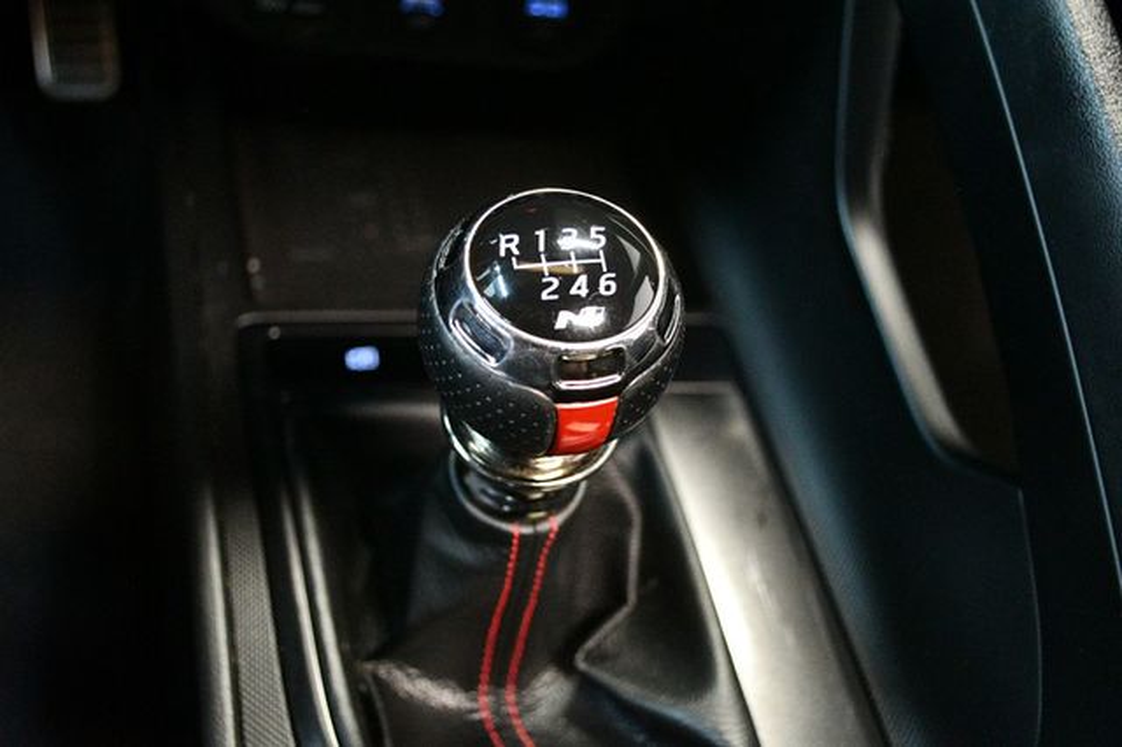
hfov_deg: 53.2
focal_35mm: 36
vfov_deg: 36.8
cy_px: 374
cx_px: 561
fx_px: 1121
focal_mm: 24
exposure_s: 1/60
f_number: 4
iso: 8000
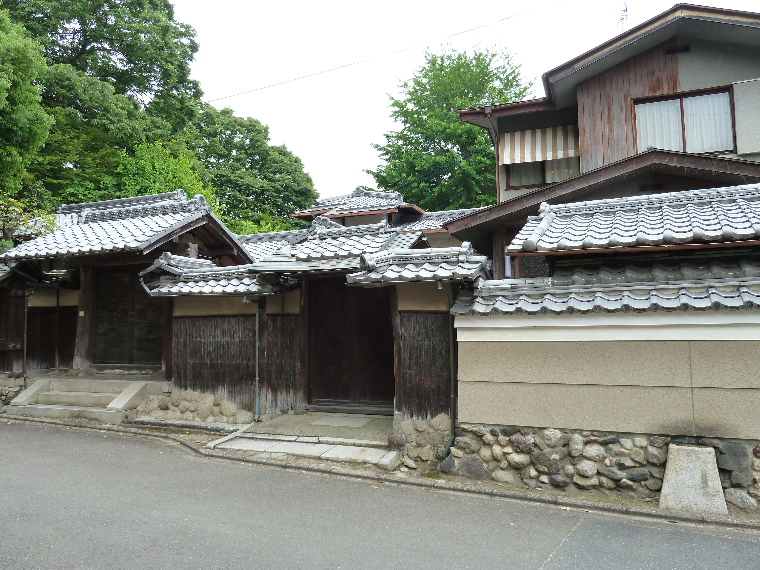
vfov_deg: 54.9
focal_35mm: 25
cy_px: 285
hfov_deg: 69.4
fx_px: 549
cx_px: 380
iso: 125
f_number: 3.5
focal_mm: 4.1
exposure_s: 1/125
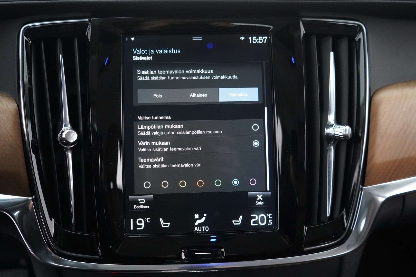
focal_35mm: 28
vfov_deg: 46.4
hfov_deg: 65.5
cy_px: 138
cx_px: 208
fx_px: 324
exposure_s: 1/60
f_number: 3.5
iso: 10000
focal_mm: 28
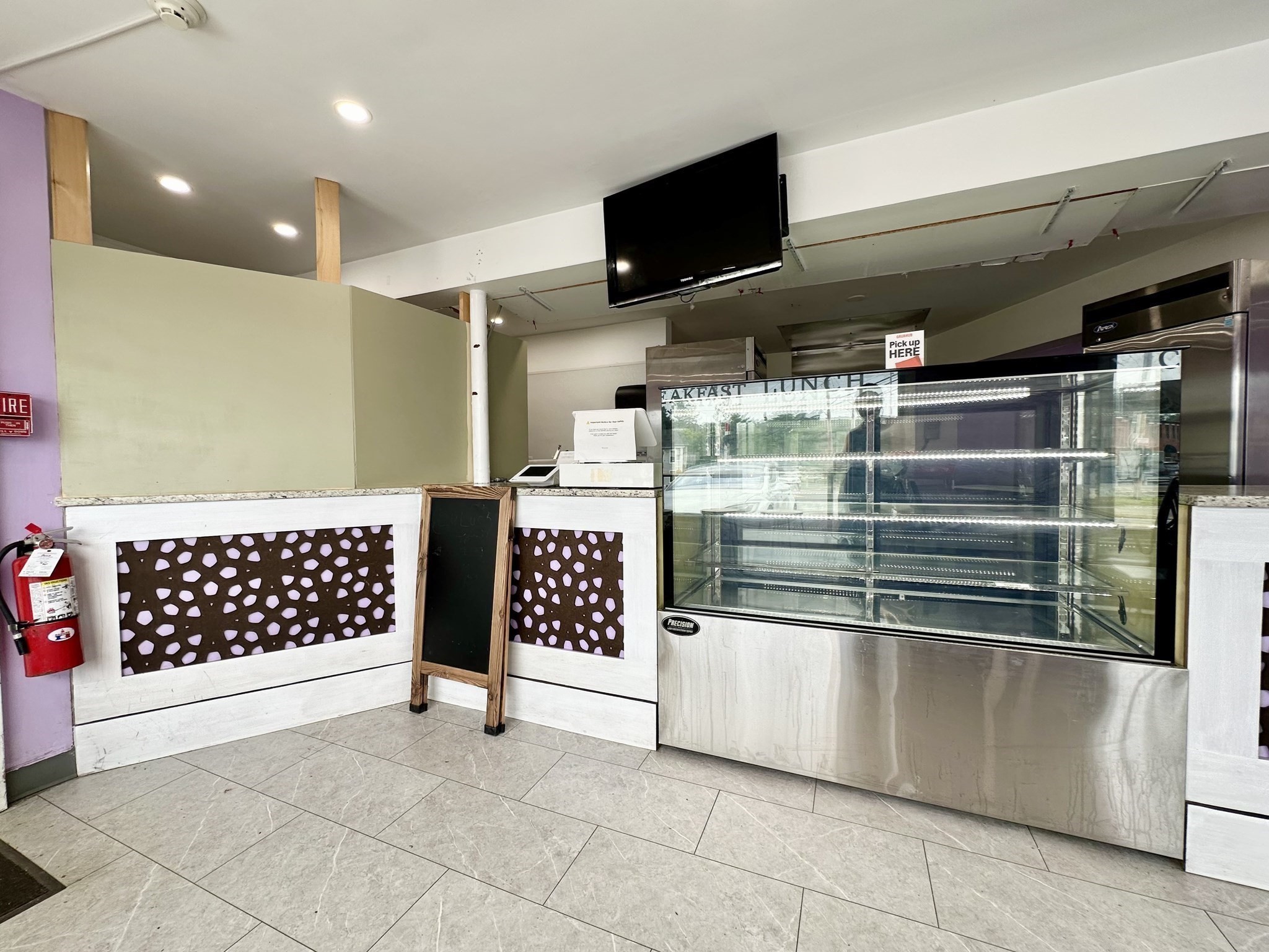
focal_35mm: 14
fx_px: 513
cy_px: 476
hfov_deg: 102.1
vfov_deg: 85.7
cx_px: 634
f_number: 2.2
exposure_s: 1/120
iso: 40
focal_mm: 2.22
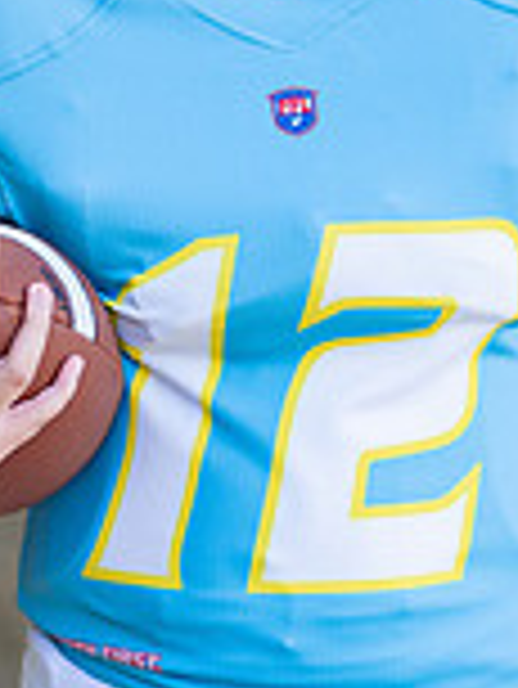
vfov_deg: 9.6
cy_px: 178
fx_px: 4104
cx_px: 291
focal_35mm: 206
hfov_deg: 7.2
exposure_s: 1/1250
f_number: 1.2
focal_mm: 50
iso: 100
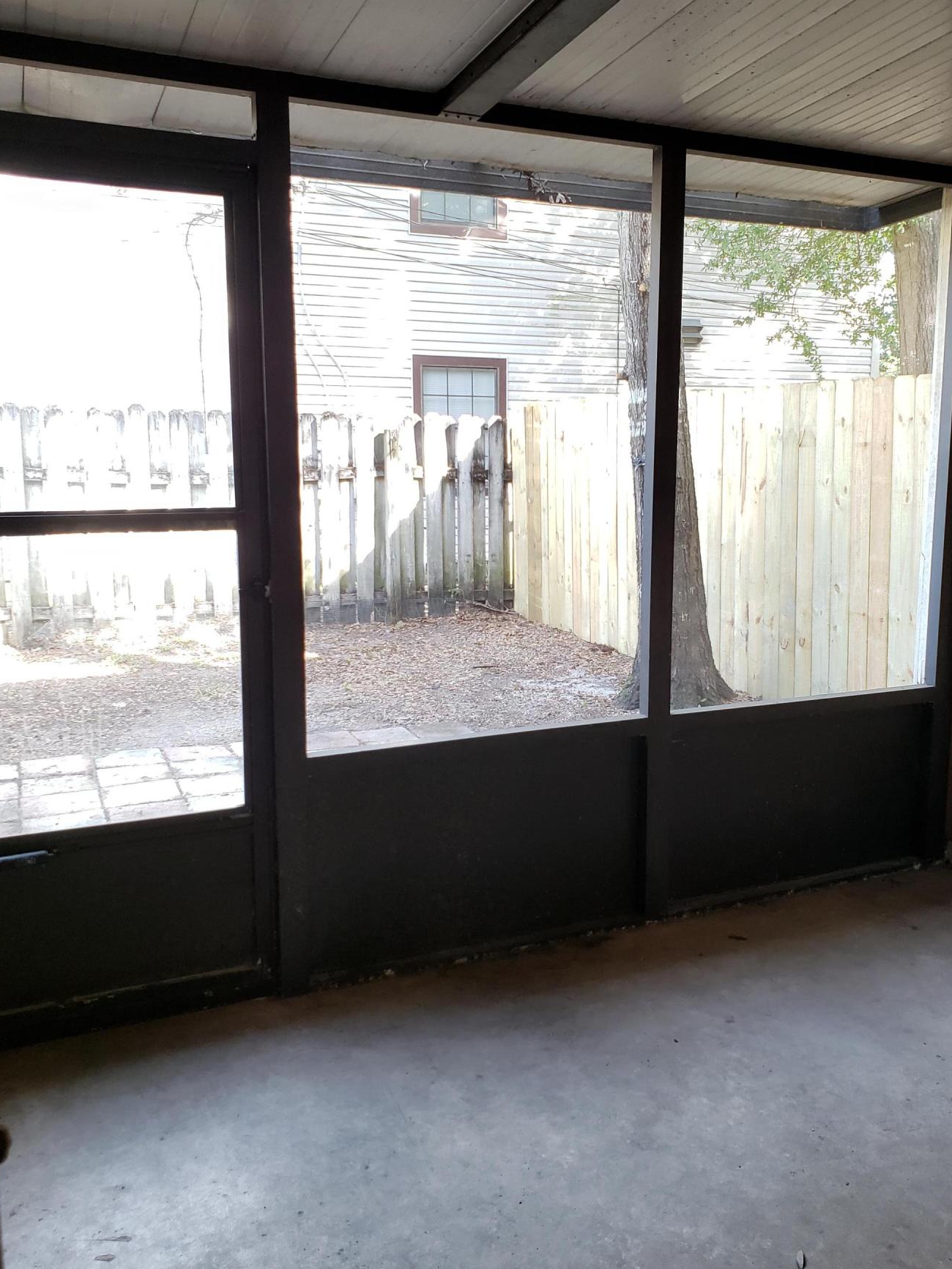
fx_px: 1100
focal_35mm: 30
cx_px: 532
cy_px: 614
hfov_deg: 46.7
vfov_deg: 59.9
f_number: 2.4
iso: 320
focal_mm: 4.3
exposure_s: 1/120
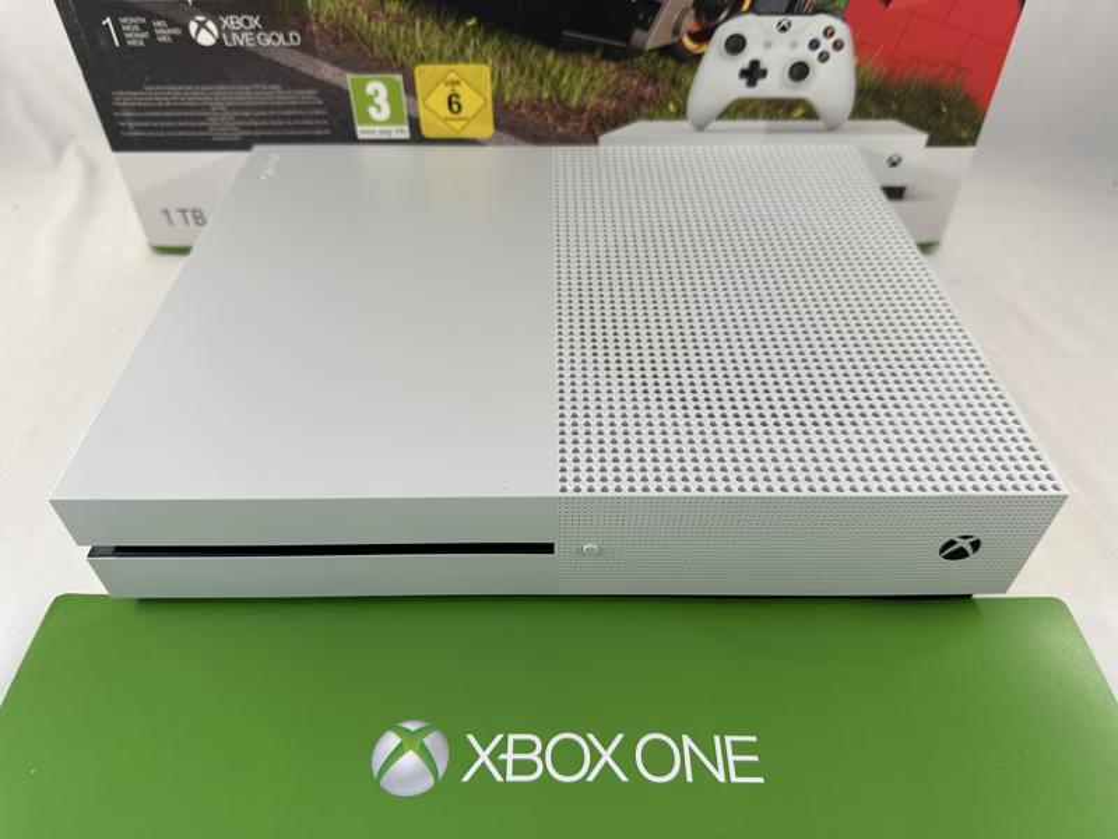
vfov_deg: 56.8
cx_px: 559
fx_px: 775
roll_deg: -0.3
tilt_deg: -42.5
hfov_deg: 71.6
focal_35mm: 24
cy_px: 420
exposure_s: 1/226
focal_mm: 6.86
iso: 64
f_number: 1.78
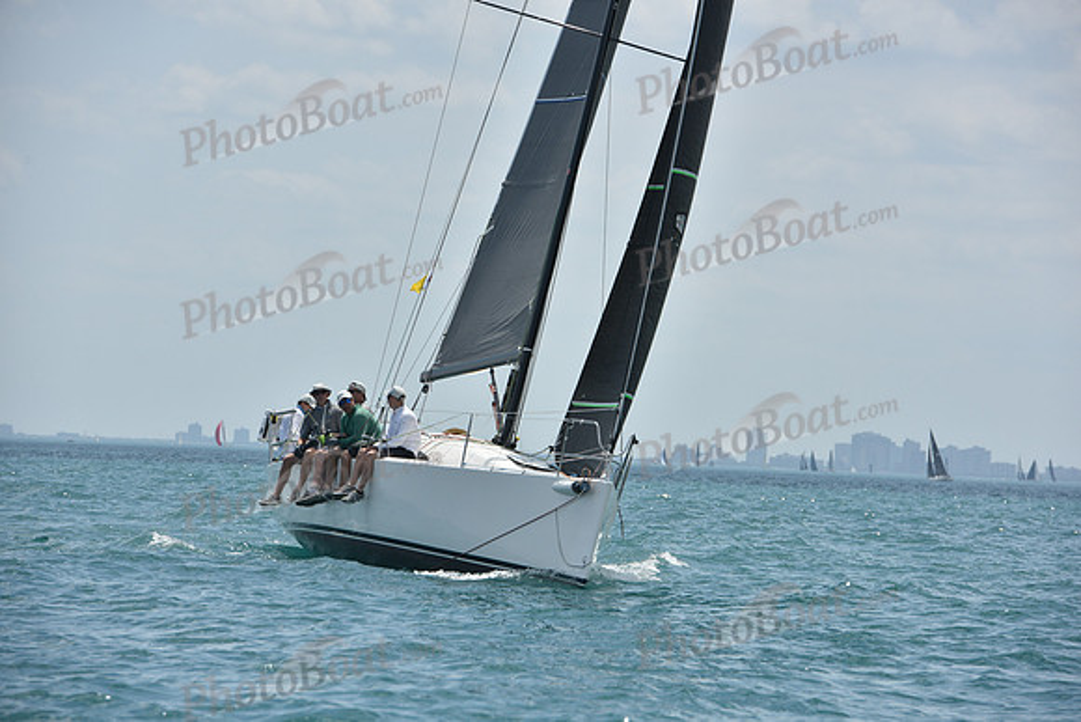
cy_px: 361
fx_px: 6007
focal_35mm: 200
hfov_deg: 10.3
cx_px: 540
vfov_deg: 6.9
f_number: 9
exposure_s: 1/1250
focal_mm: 200
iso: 250
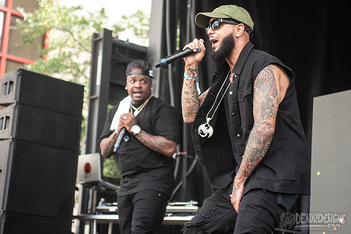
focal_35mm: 80
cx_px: 152
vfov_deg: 17.2
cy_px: 106
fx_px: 776
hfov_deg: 25.5
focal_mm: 70
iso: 250
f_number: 3.5
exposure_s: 1/250
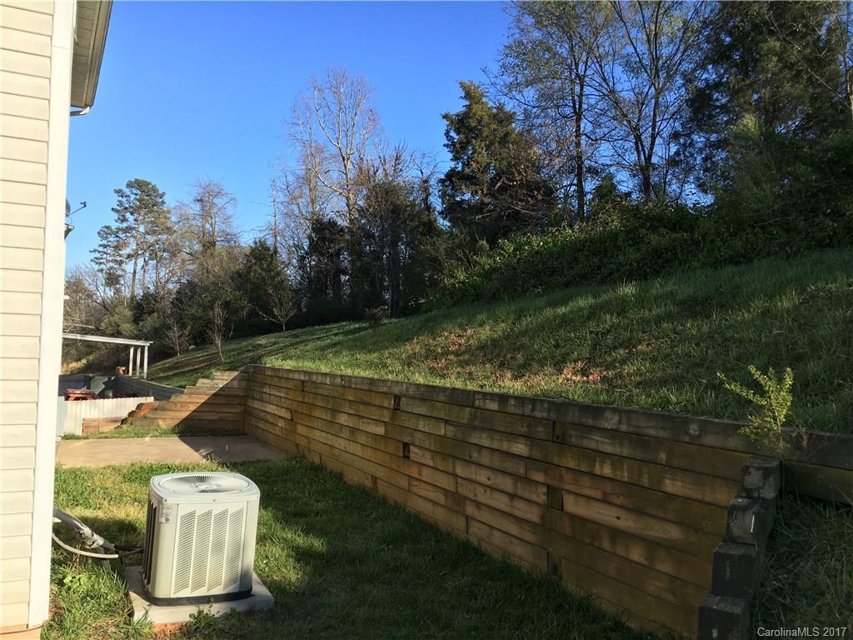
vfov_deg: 48.2
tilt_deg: +1.3
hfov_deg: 61.7
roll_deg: -1.1
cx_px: 426
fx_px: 715
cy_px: 320
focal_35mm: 29
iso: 25
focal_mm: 4.15
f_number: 2.2
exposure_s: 1/905
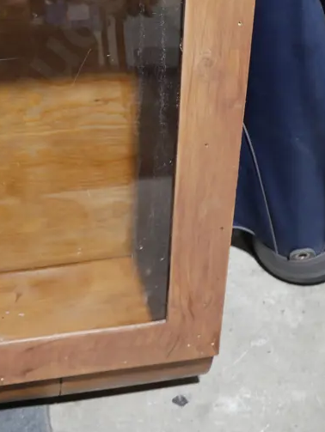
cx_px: 60
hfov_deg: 25.2
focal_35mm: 57
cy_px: 55
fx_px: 713
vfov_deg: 32.3
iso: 500
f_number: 3.5
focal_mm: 14
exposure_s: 1/60
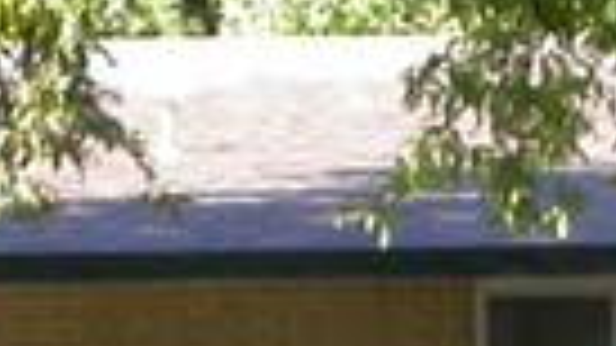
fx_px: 5046
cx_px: 513
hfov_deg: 7.0
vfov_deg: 3.9
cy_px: 705
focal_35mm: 309
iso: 100
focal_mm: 7.85
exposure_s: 1/112
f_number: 3.7
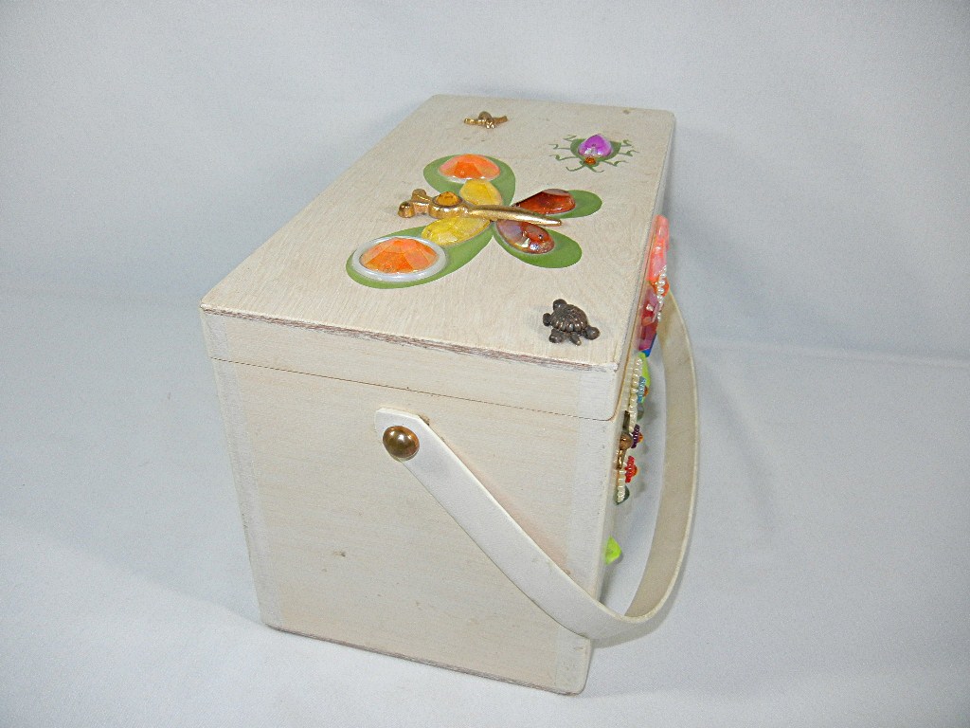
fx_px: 841
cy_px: 364
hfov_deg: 60.0
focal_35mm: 30
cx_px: 485
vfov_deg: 46.8
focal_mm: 5.4
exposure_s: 1/41.6
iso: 160
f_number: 3.5
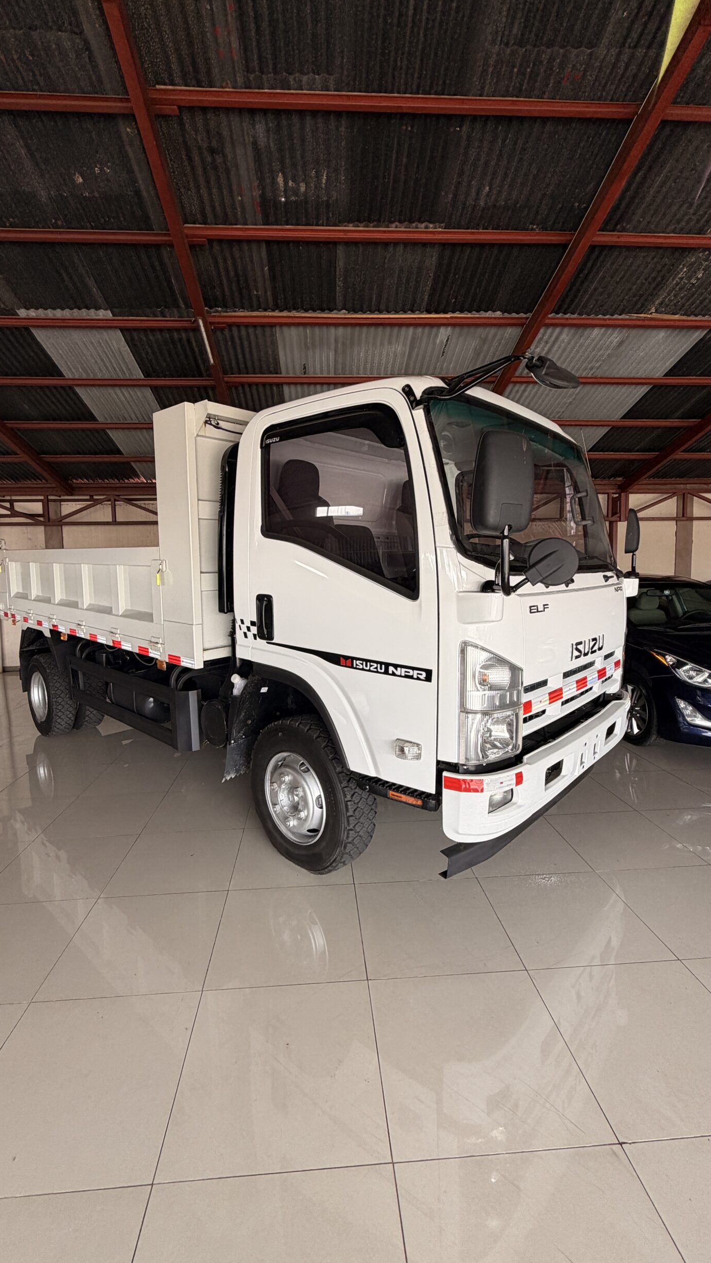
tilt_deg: -4.9
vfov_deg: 99.3
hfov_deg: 67.1
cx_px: 346
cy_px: 616
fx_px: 536
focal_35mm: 16
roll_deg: +0.2
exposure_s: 1/121
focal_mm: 2.22
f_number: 2.2
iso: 80
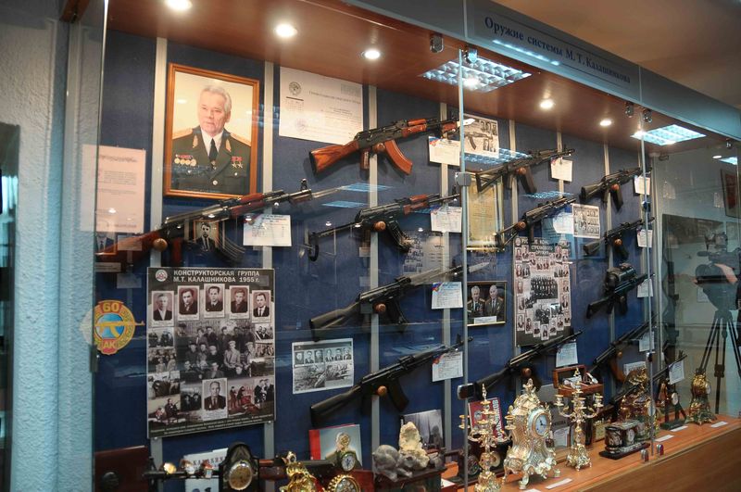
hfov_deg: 67.5
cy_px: 246
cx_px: 370
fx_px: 555
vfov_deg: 47.8
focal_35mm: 27
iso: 250
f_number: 3.5
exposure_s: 1/20
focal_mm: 18
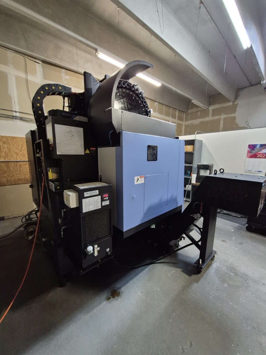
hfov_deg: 89.9
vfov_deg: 106.2
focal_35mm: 13
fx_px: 133
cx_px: 133
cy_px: 178
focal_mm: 1.74
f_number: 2.2
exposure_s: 1/60
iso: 640
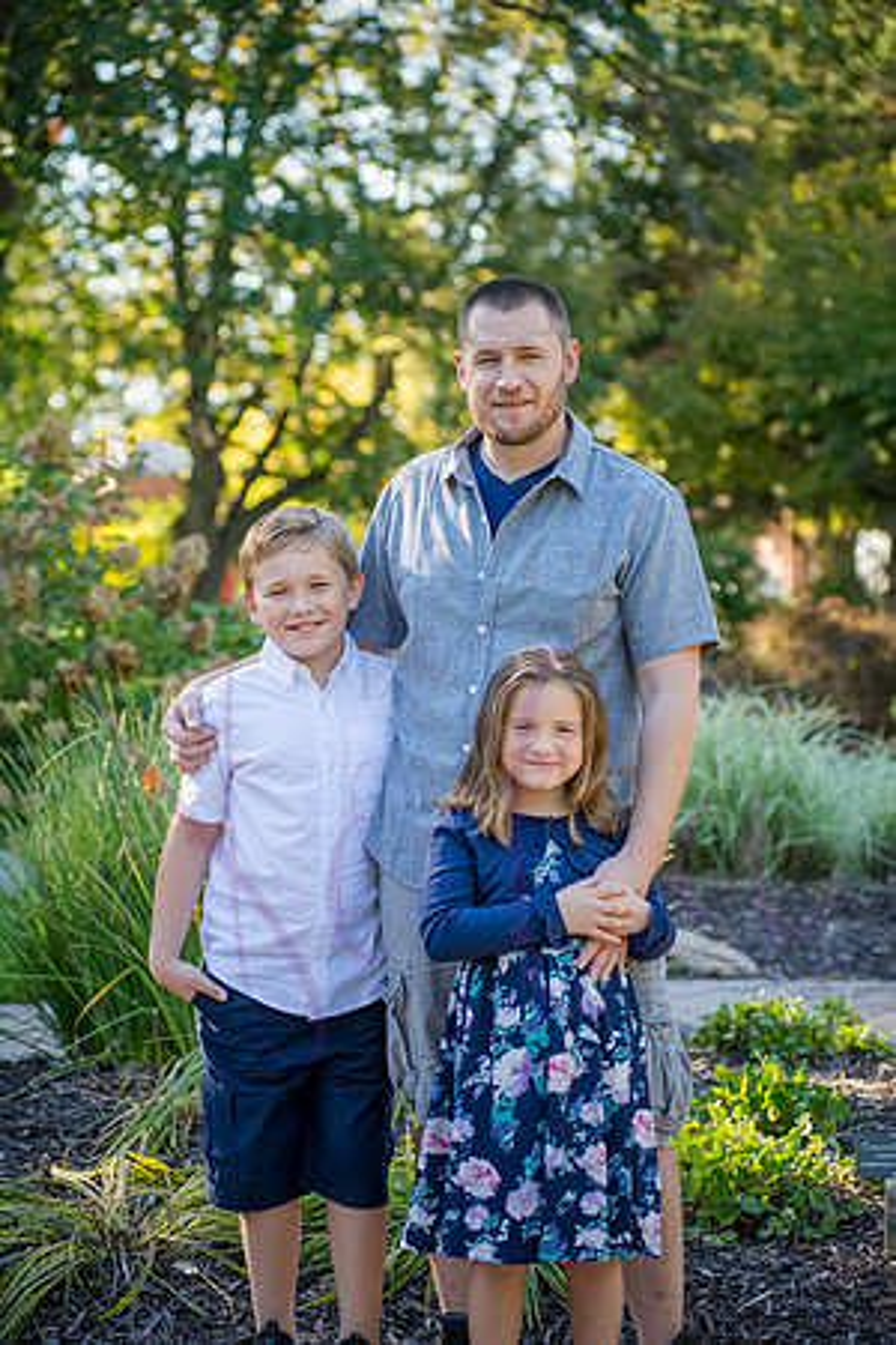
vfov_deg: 25.4
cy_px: 672
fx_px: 2986
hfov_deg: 17.1
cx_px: 448
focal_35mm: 80
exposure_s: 1/400
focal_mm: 80
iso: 400
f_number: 4
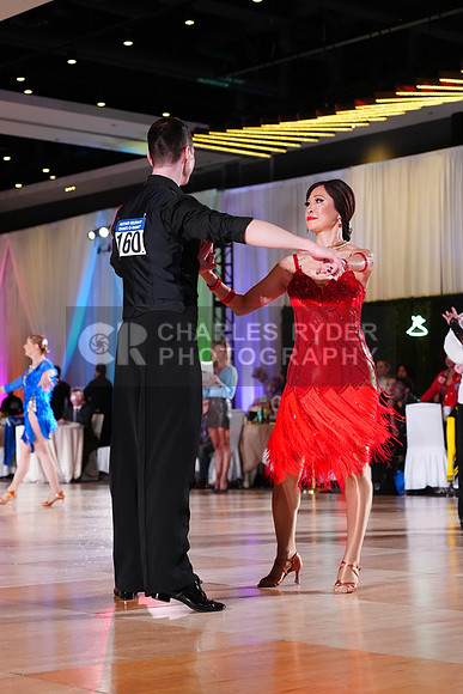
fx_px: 1388
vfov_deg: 28.1
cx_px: 232
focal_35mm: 72
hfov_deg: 18.9
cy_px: 347
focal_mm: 72
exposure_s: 1/320
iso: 4000
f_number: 4.5
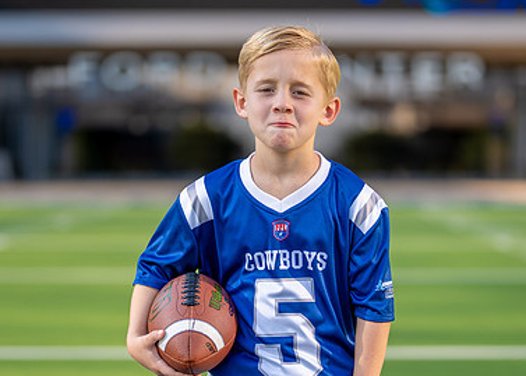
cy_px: 230
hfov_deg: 20.4
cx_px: 285
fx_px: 1463
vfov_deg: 14.6
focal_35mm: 98
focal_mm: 50
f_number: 1.2
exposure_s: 1/4000
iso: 125
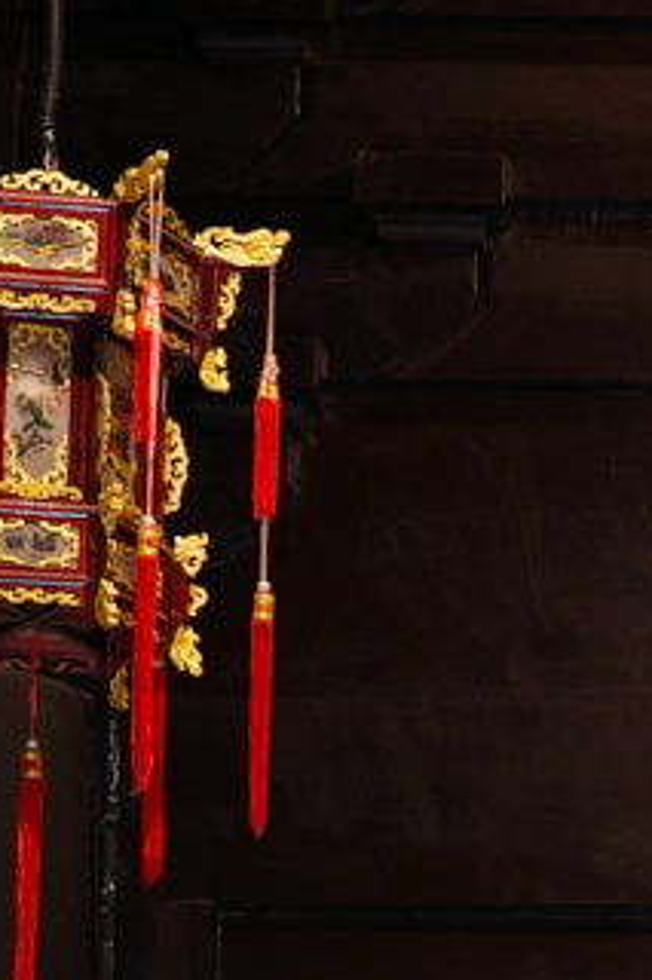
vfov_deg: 8.3
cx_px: 1500
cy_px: 1779
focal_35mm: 240
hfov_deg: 5.5
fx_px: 6527
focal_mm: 26
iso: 400
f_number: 2.8
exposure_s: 1/40
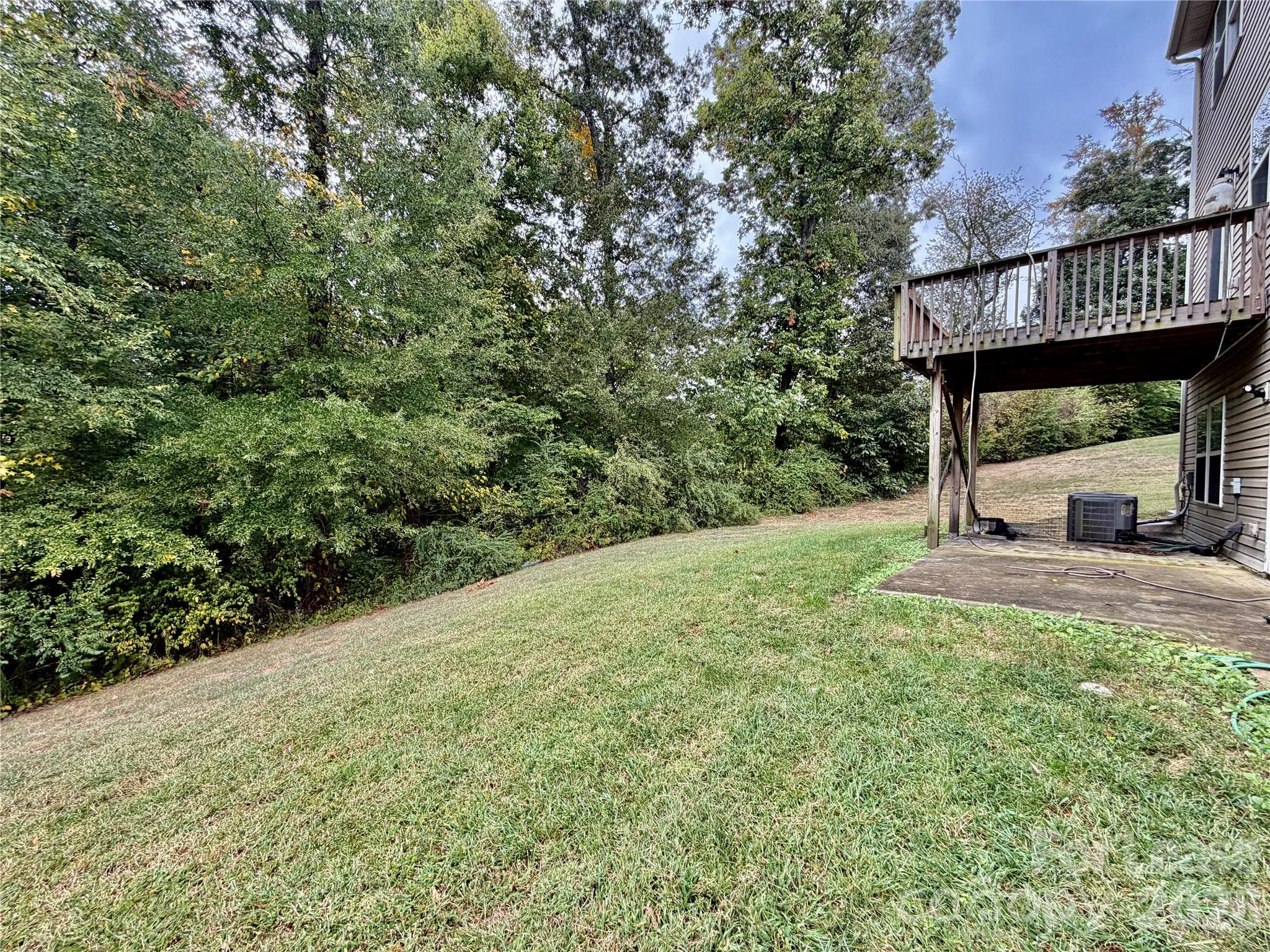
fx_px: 514
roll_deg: -0.9
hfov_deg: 102.1
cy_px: 476
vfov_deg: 85.7
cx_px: 635
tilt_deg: -1.3
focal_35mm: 14
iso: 64
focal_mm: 2.22
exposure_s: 1/158
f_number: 2.2
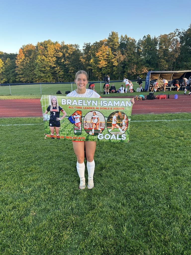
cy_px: 128
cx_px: 96
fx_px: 191
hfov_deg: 53.1
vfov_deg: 67.3
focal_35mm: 26
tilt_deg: -15.2
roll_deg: +1.3
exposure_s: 1/212
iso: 40
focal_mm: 5.7
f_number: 1.5
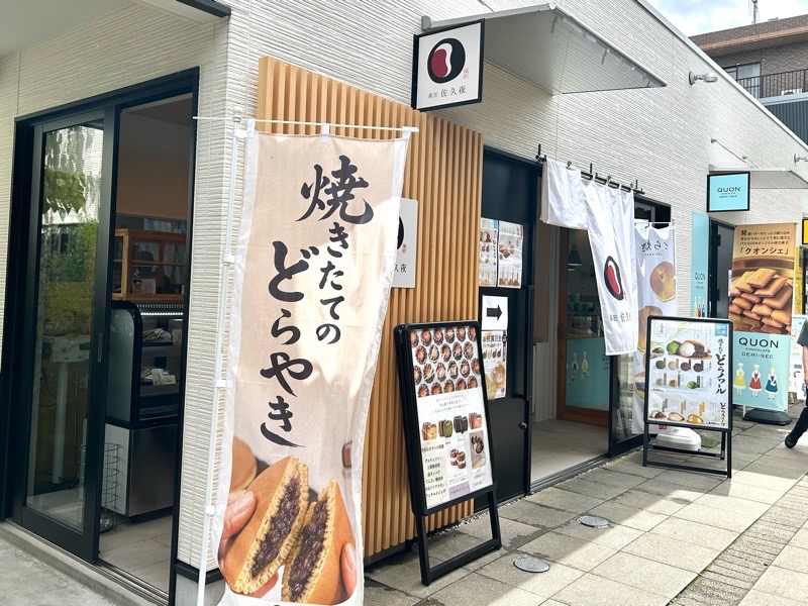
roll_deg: -1.9
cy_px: 303
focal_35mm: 26
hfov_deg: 67.3
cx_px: 404
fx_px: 607
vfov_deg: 53.1
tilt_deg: +3.0
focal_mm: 5.7
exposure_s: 1/1934
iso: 50
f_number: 1.5
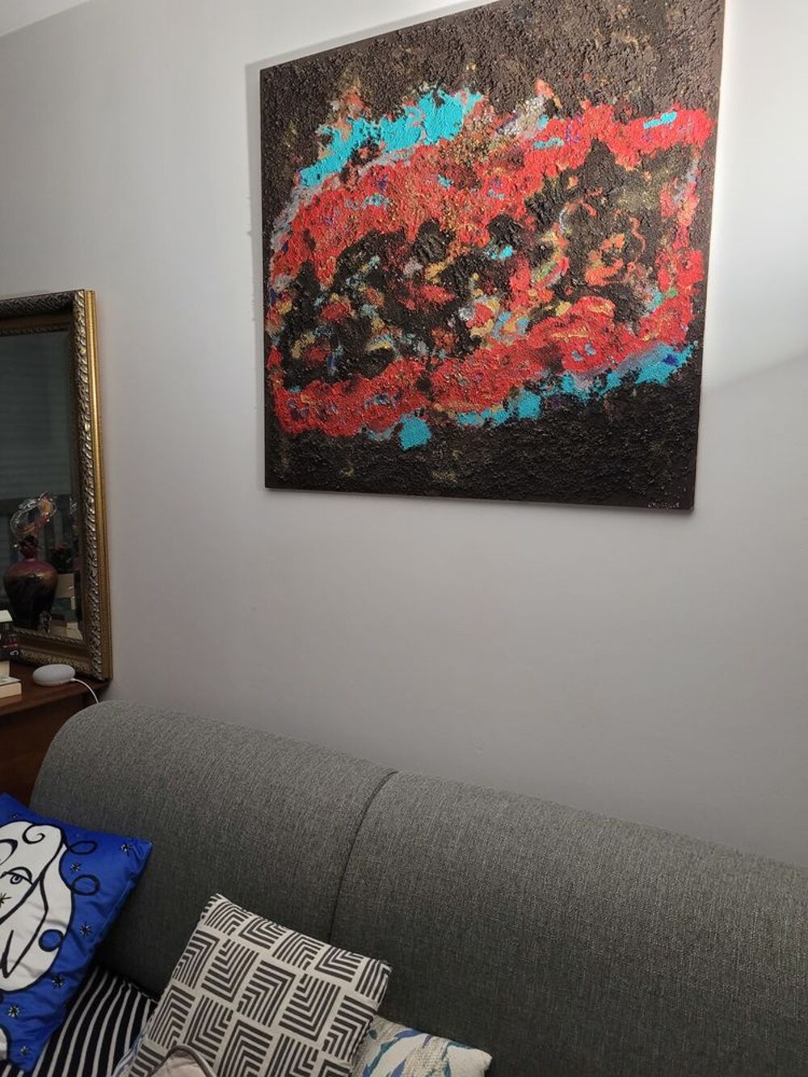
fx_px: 809
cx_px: 404
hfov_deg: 53.1
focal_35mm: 26
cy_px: 538
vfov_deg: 67.3
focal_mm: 5.4
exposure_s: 1/50
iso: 640
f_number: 1.8
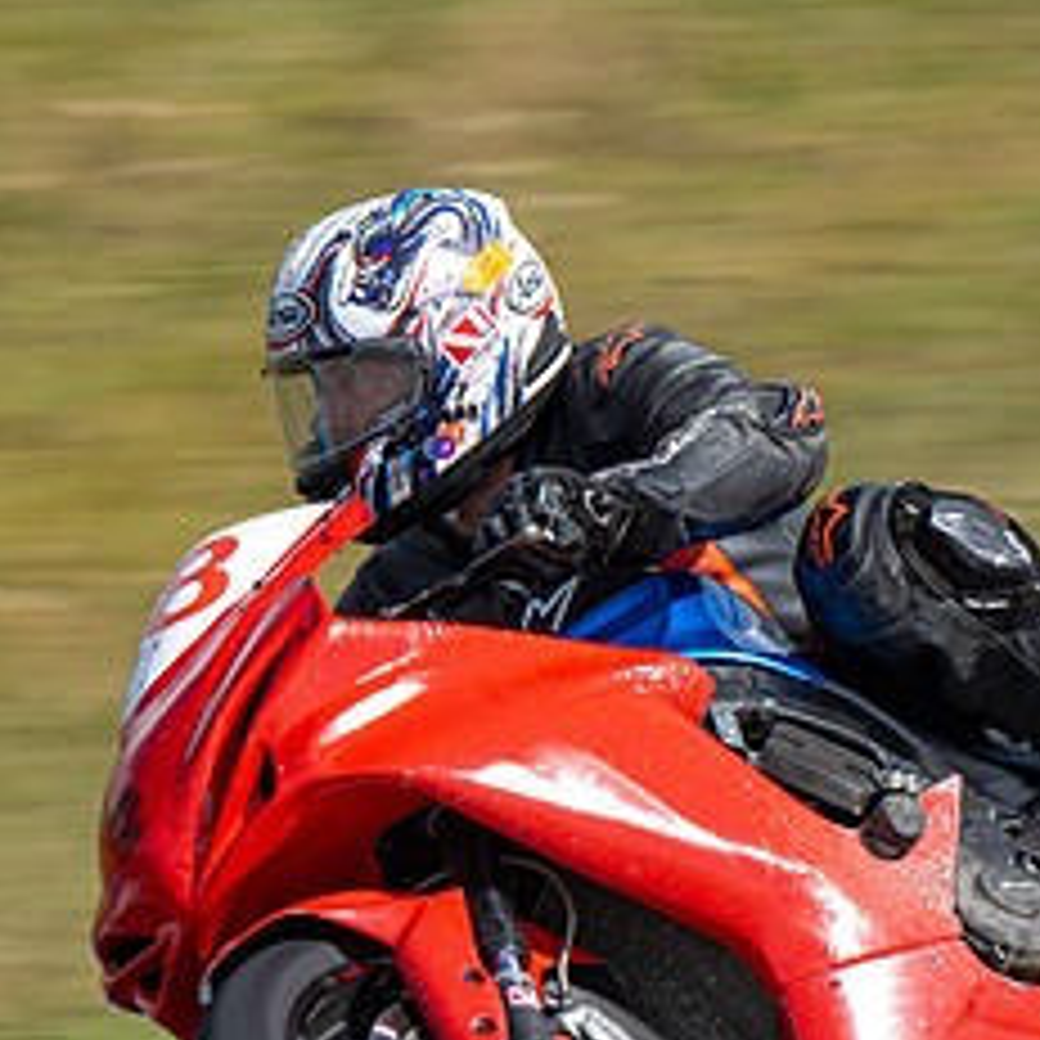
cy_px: 844
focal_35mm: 1065
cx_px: 974
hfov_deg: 1.6
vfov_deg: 1.6
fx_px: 36200
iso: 140
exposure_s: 1/160
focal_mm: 400
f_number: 16
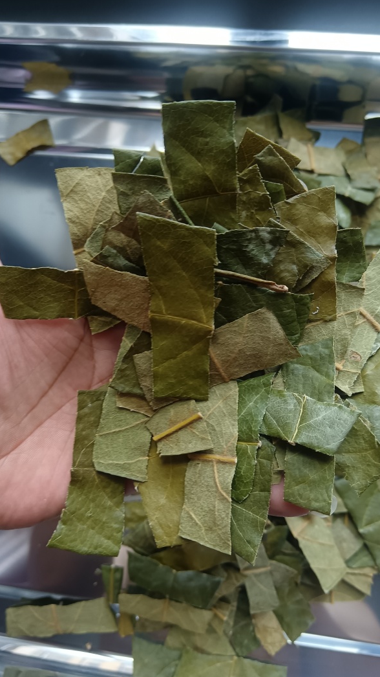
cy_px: 338
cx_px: 185
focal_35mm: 30
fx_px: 538
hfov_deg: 38.9
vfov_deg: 64.3
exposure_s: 1/100
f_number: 1.9
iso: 334
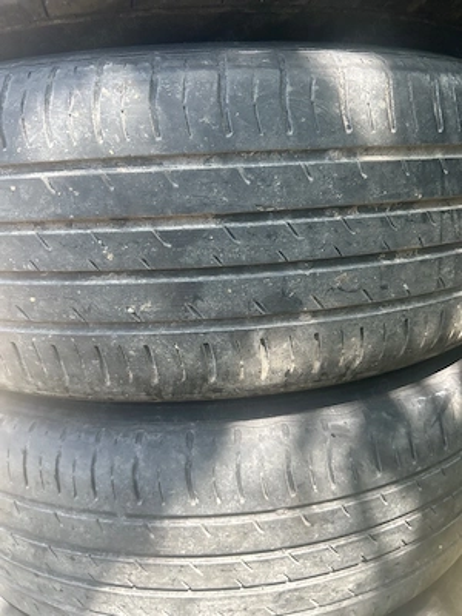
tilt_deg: -17.6
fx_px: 463
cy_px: 308
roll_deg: +2.3
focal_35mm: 26
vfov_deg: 67.3
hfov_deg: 53.1
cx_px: 231
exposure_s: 1/366
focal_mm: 5.7
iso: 50
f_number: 1.5
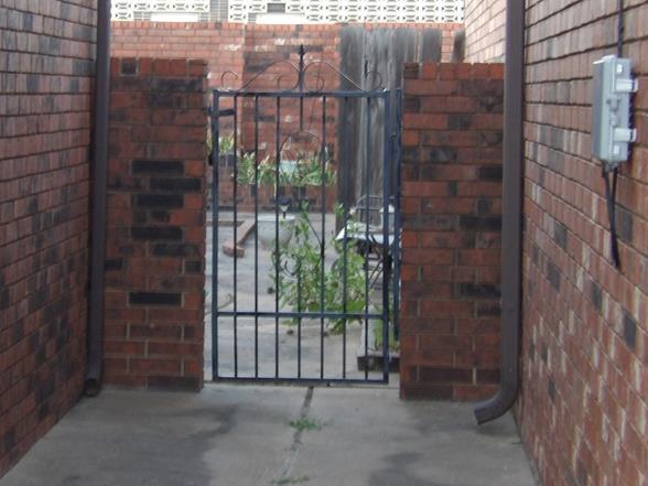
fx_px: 2022
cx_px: 238
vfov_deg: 13.7
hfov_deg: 18.2
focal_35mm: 108
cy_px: 177
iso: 214
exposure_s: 1/17
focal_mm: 11.1
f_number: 4
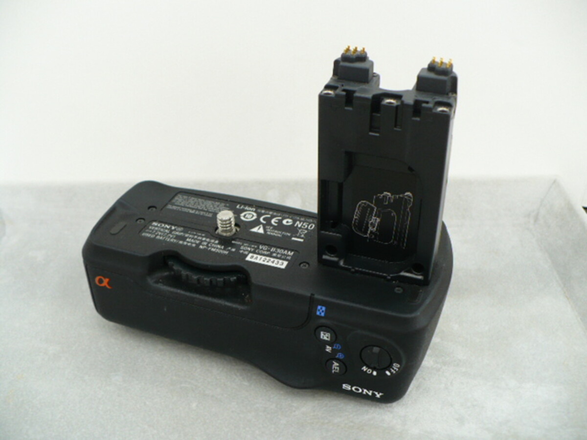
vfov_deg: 38.7
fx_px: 627
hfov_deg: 50.1
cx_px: 294
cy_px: 220
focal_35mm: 37
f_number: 2.8
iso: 100
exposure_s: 1/30
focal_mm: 6.1
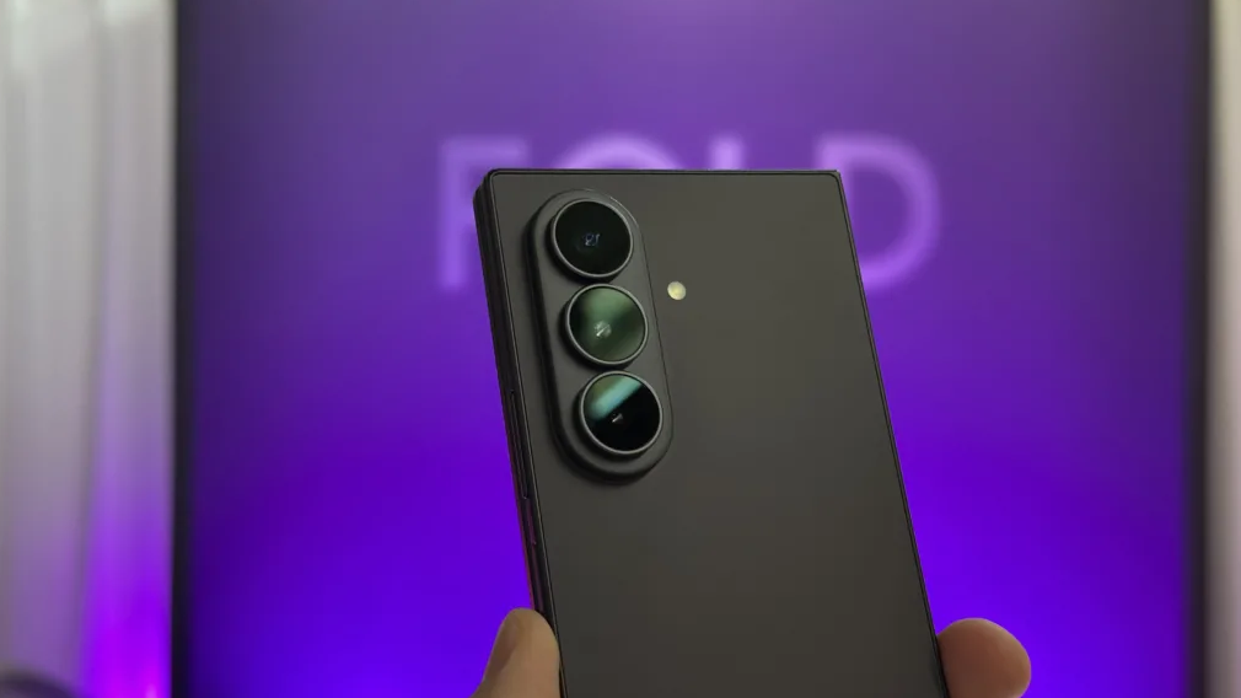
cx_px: 618
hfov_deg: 39.2
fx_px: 1744
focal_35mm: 53
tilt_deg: +0.7
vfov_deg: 22.6
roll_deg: -1.0
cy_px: 378
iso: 320
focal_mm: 6.86
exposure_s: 1/55
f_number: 1.78
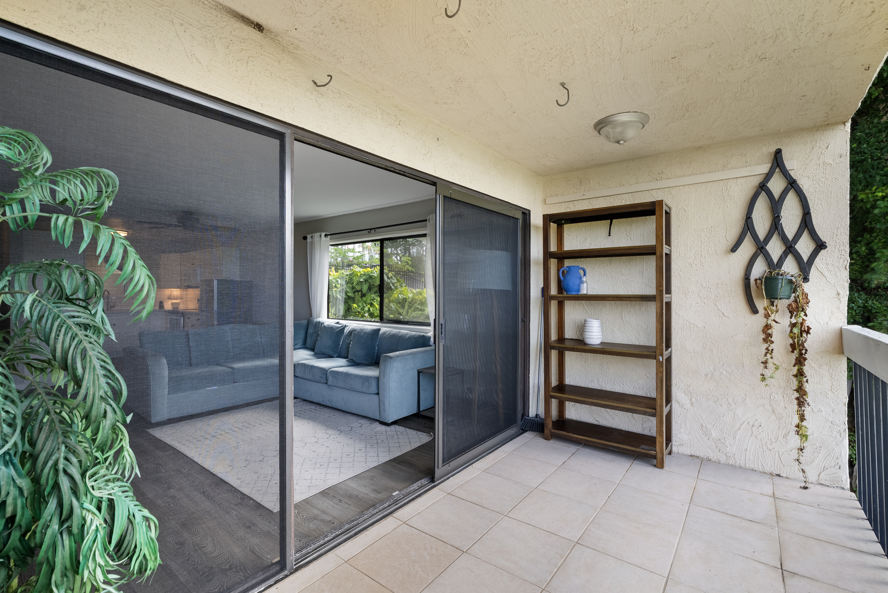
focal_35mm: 16
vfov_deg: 73.8
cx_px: 444
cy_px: 296
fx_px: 395
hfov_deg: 96.7
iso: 640
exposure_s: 1/8
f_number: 11
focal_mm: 16
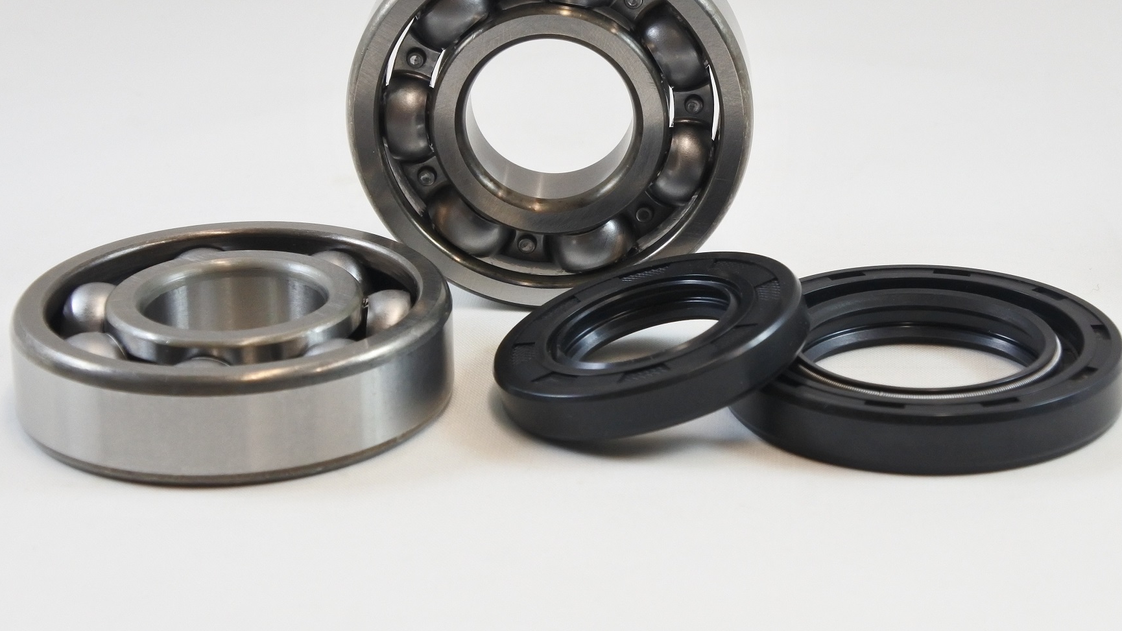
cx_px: 564
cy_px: 211
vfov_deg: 14.5
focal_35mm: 83
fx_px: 2469
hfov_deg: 25.6
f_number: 5.3
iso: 800
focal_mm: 25.6
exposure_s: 1/125
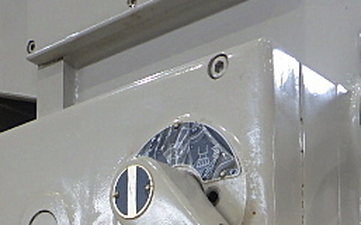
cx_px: 202
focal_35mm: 74
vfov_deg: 16.2
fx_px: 727
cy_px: 330
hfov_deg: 27.9
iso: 400
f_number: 3.5
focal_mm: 5
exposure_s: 1/45
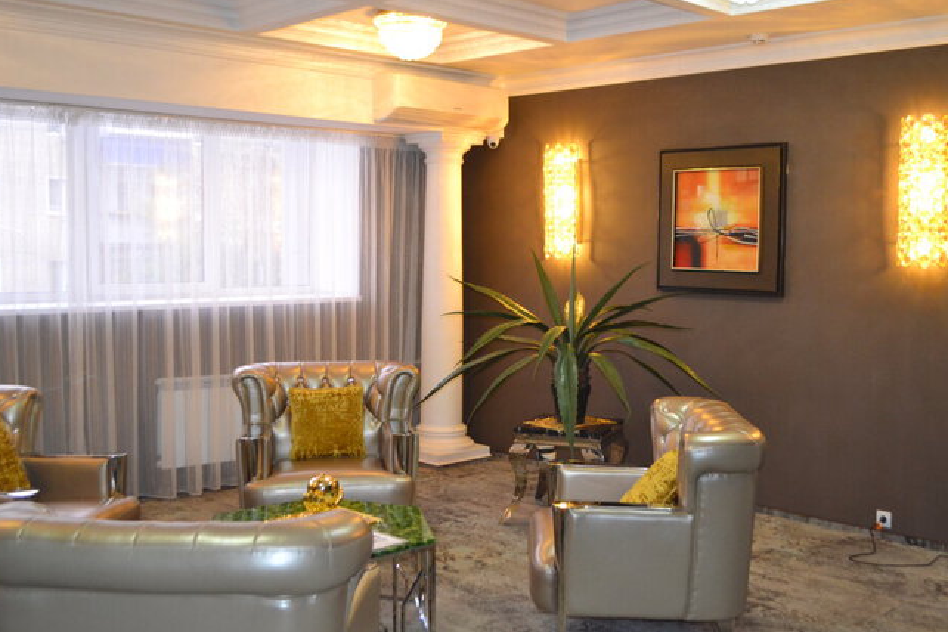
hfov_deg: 51.8
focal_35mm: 37
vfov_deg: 35.9
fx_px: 974
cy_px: 304
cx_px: 511
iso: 1600
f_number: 4
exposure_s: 1/60
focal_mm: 22
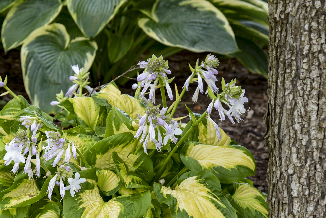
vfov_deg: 8.9
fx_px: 1395
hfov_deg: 13.3
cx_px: 56
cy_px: 165
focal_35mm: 154
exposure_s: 1/200
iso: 400
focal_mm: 86
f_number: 7.1
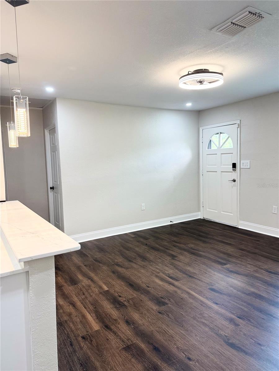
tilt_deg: -4.3
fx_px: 258
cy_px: 186
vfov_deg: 71.6
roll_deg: +1.8
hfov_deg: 56.8
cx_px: 140
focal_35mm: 24
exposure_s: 1/120
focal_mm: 6.76
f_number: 1.78
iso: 125
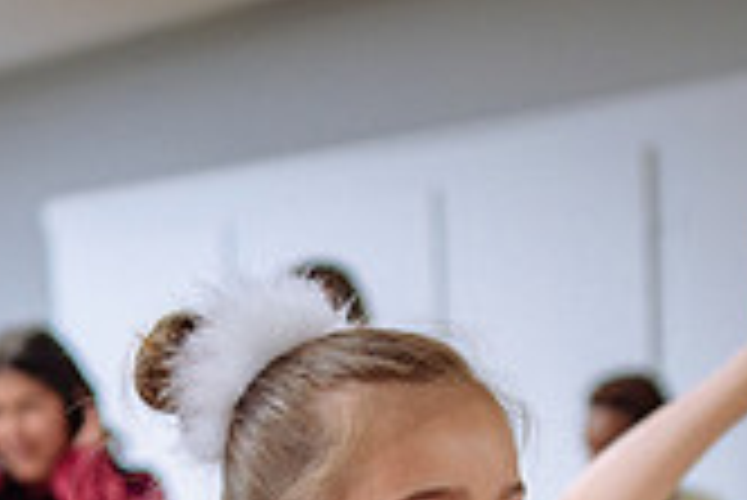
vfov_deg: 14.7
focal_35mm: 84
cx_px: 243
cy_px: 831
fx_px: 1744
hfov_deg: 24.0
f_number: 1.4
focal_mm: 24
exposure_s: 1/250
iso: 800
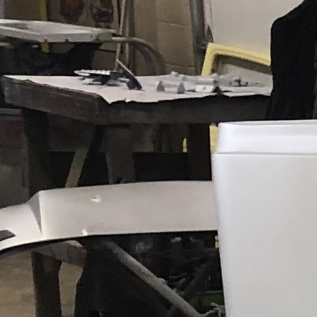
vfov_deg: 8.3
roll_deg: -1.2
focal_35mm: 206
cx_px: 1275
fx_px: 2134
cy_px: 461
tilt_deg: -15.7
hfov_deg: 6.7
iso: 40
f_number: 1.8
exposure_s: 1/20
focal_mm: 3.99
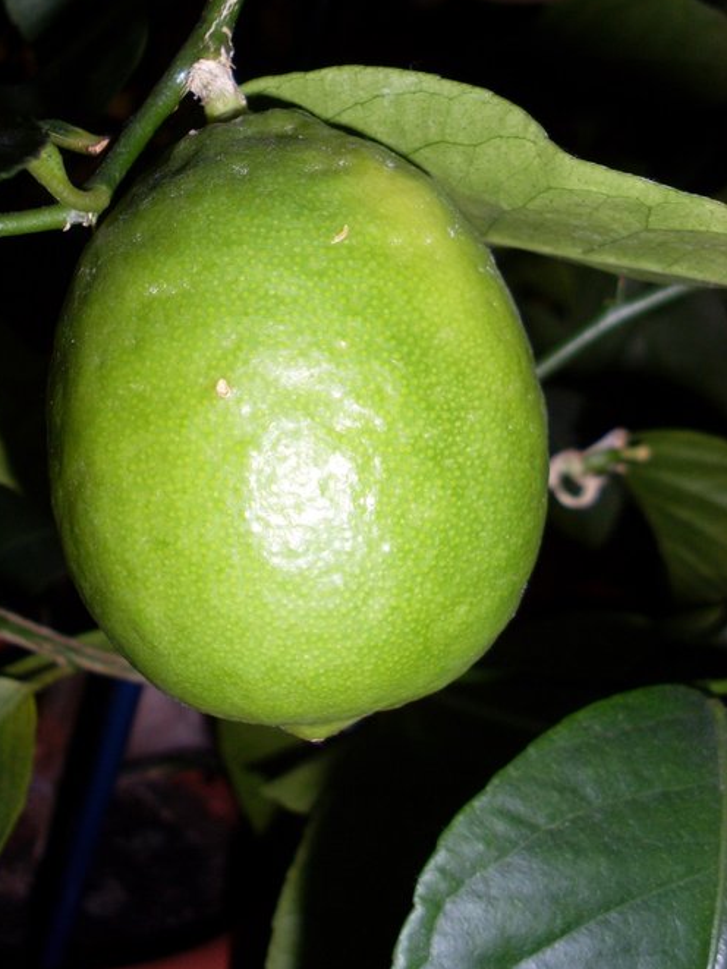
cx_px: 290
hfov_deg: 31.4
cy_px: 386
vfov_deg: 41.0
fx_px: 1288
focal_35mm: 46
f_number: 7.7
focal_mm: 6.3
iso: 100
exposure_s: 1/45
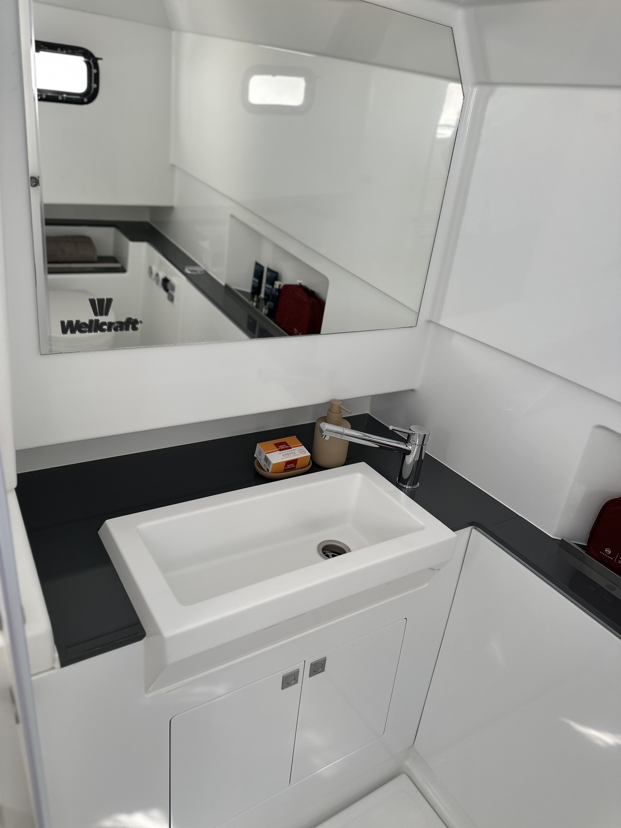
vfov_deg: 71.6
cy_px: 414
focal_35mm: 24
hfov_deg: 56.8
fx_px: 574
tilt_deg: -24.4
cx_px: 310
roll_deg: -7.4
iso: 80
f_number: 1.78
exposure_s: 1/501
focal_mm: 6.86
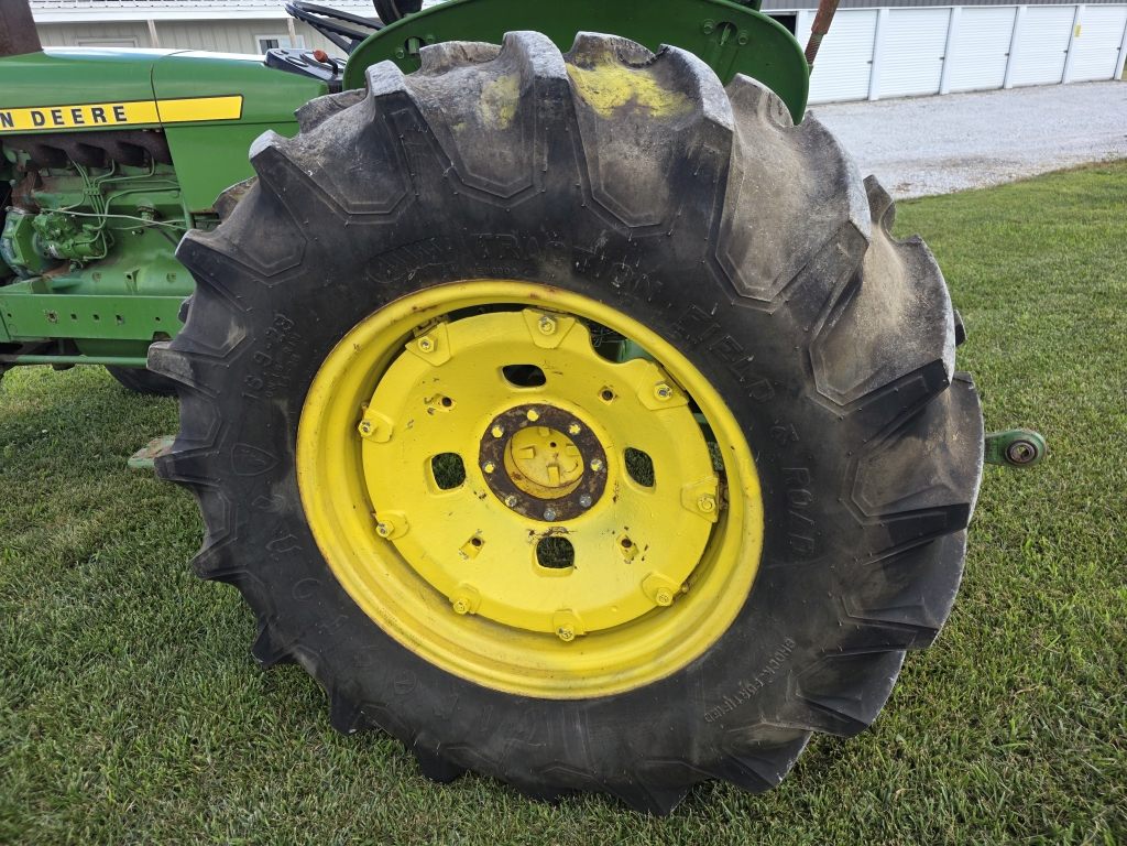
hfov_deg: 73.9
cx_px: 564
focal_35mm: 23
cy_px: 423
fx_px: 749
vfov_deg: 58.9
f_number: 1.7
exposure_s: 1/359
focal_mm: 6.3
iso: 25
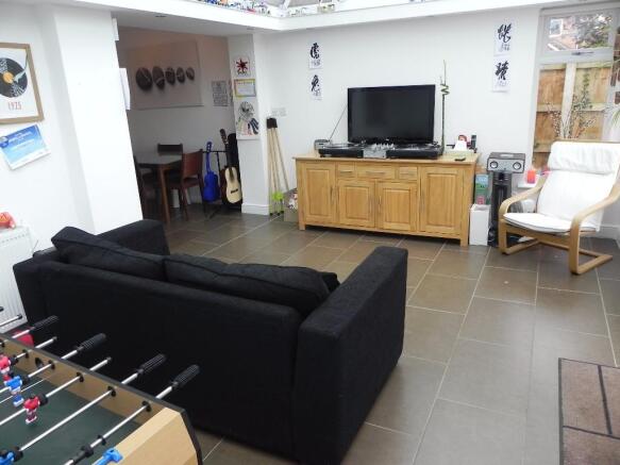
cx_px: 310
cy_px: 232
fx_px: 466
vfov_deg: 53.0
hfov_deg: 67.3
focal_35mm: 26
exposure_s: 1/106
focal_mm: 4.6
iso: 160
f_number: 4
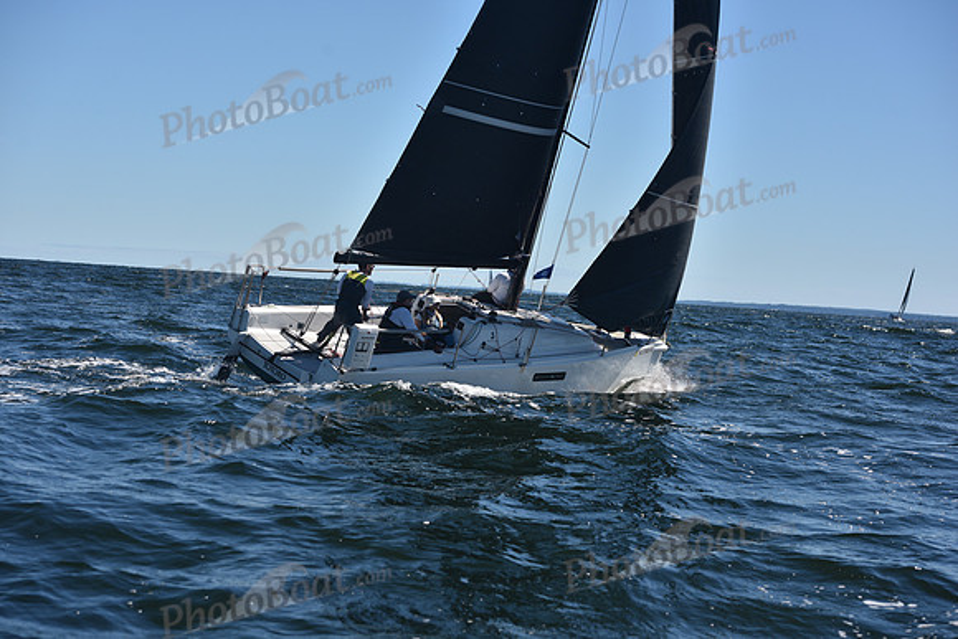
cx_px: 479
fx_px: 1863
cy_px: 320
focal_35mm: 70
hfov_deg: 28.8
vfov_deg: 19.5
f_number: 5.6
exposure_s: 1/800
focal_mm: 70
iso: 200
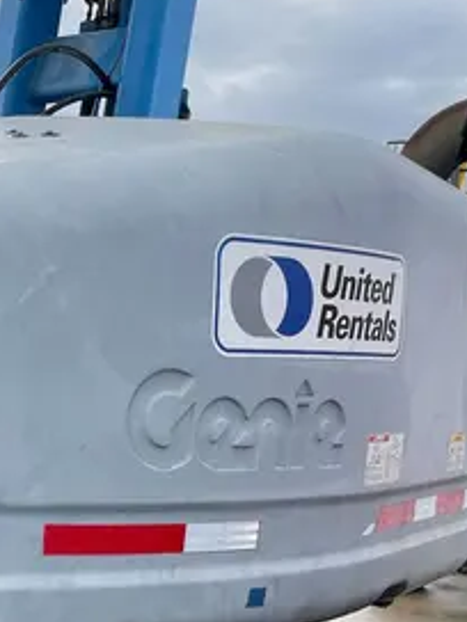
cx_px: 5
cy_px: 621
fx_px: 1259
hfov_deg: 20.4
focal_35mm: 70
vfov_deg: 26.3
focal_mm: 4.2
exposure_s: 1/569
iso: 32
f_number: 1.6
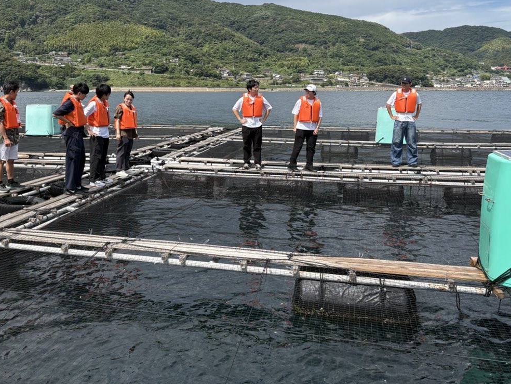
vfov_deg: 38.3
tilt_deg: -4.0
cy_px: 136
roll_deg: +0.2
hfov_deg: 49.9
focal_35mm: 37
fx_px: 546
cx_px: 208
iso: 50
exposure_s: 1/3279
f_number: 1.6
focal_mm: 5.96
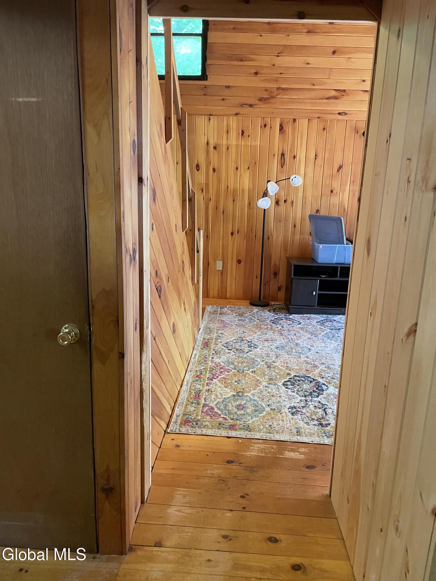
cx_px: 218
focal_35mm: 26
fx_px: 437
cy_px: 290
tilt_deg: -12.5
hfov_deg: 53.1
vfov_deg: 67.3
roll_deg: -3.6
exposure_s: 1/60
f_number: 1.6
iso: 320
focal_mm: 4.2
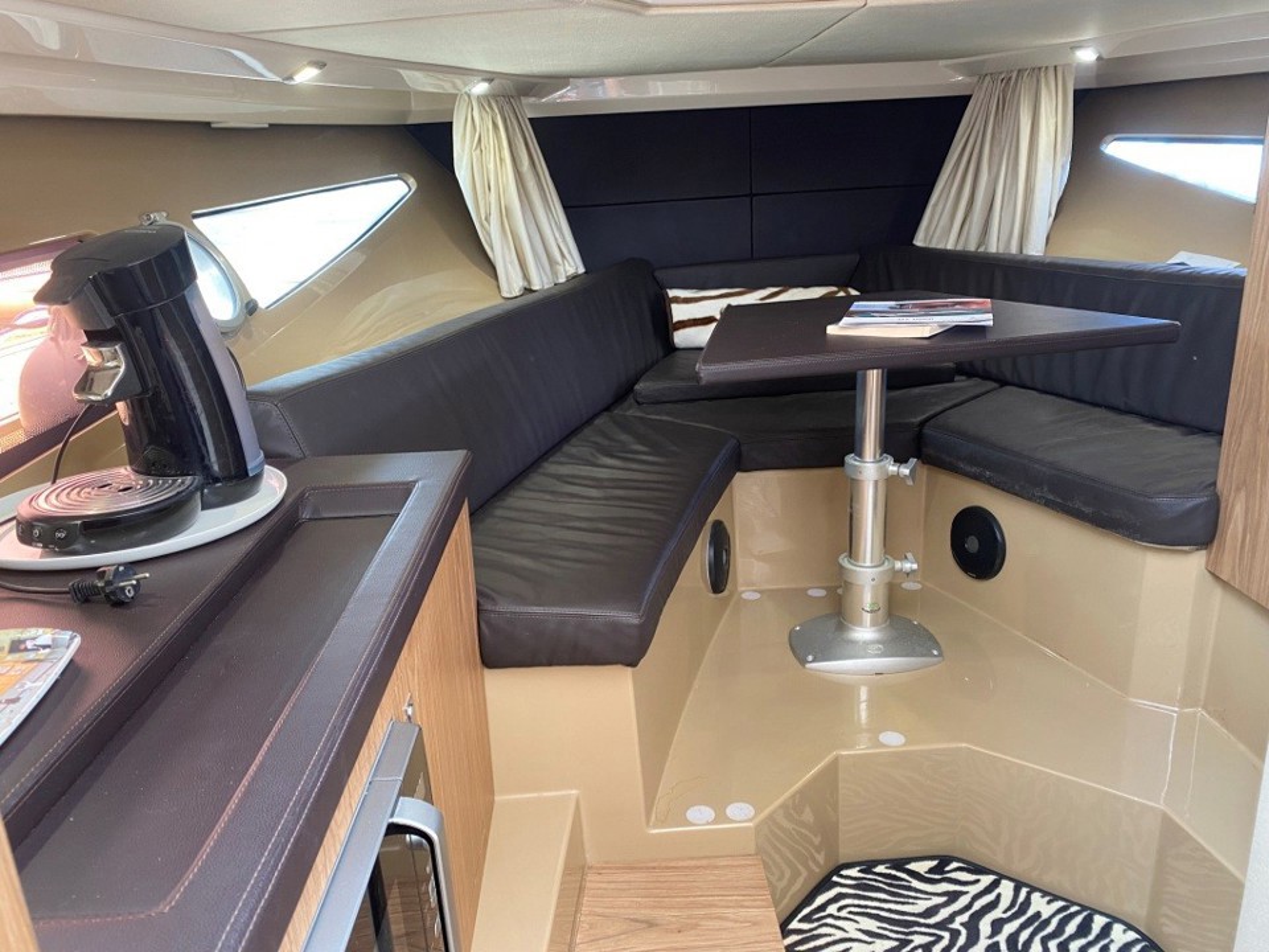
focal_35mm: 26
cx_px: 634
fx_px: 953
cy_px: 476
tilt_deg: -18.3
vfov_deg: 53.1
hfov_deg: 67.3
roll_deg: +1.9
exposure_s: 1/60
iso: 160
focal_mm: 4.25
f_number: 1.8
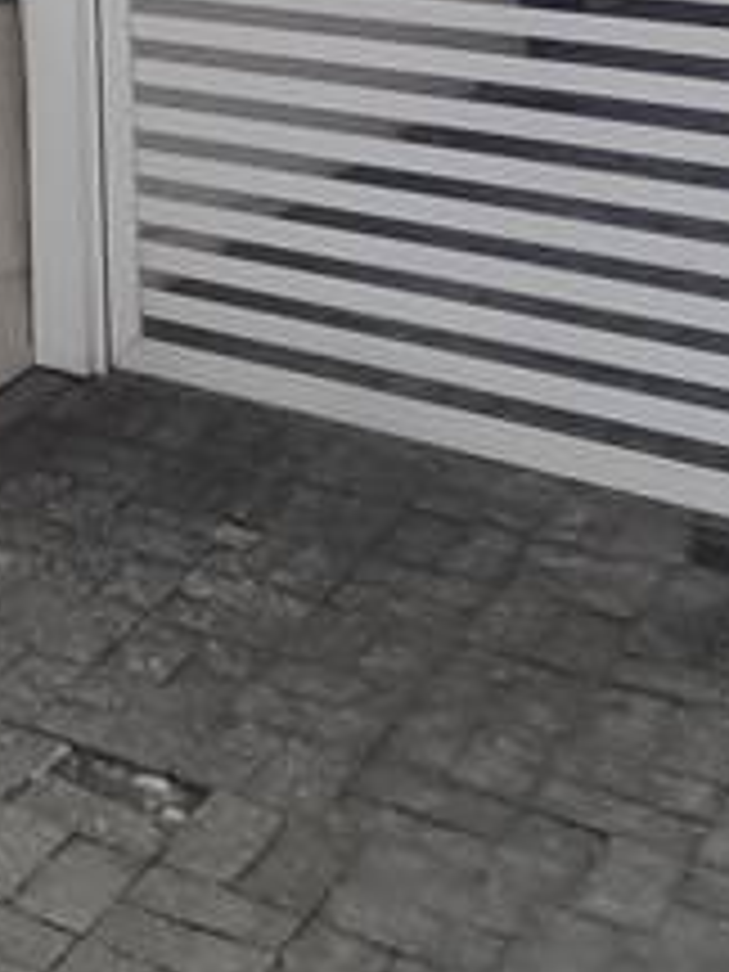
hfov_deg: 16.6
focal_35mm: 75
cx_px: -554
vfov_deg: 19.2
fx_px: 2106
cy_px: -806
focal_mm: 1.6
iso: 50
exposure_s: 1/322
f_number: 2.2
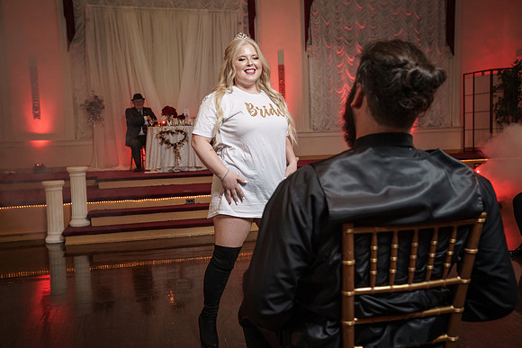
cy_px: 174
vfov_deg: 37.9
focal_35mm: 35
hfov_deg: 54.4
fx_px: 508
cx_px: 261
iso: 2000
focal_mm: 35
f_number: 4
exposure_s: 1/200
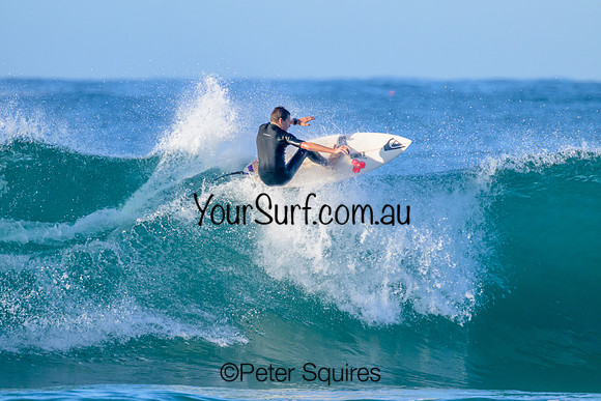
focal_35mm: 819
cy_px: 200
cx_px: 300
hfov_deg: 2.5
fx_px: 13670
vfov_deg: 1.7
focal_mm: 800
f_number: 11
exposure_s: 1/2000
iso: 2500
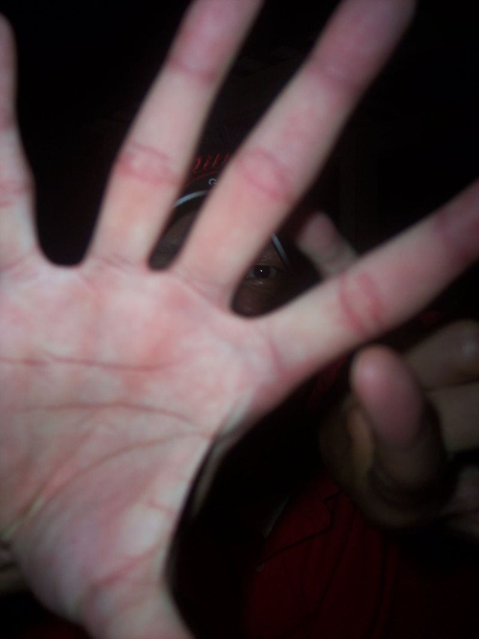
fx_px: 720
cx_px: 240
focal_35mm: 39
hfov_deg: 36.8
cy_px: 320
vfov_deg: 47.9
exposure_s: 1/60
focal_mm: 8
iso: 100
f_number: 2.8
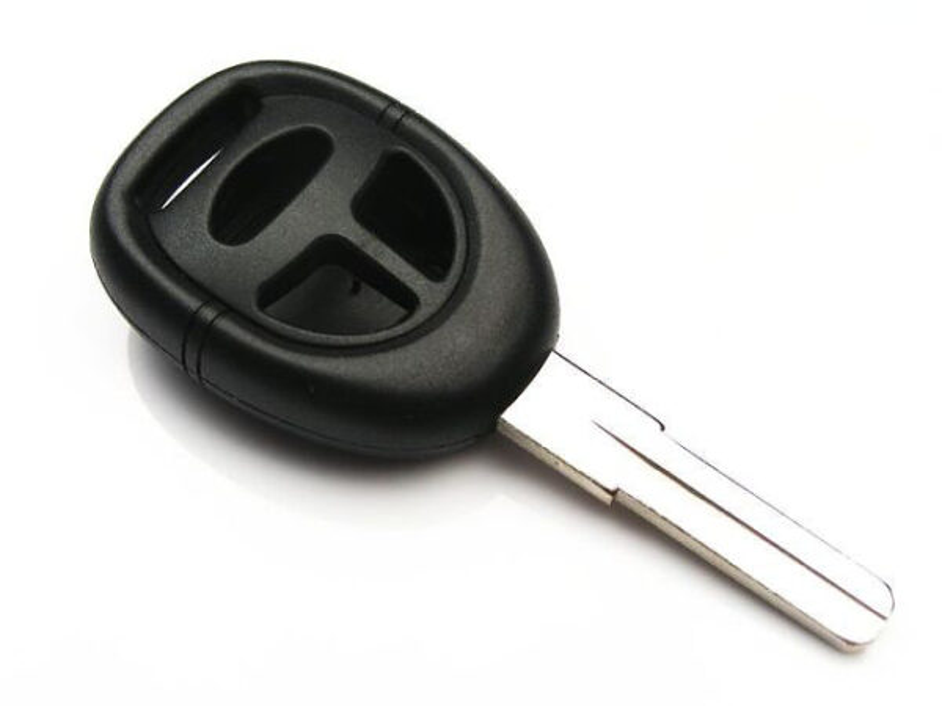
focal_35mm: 67
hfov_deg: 29.0
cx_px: 471
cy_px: 353
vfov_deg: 21.9
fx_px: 1823
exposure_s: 1/40
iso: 50
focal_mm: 11.1
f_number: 4
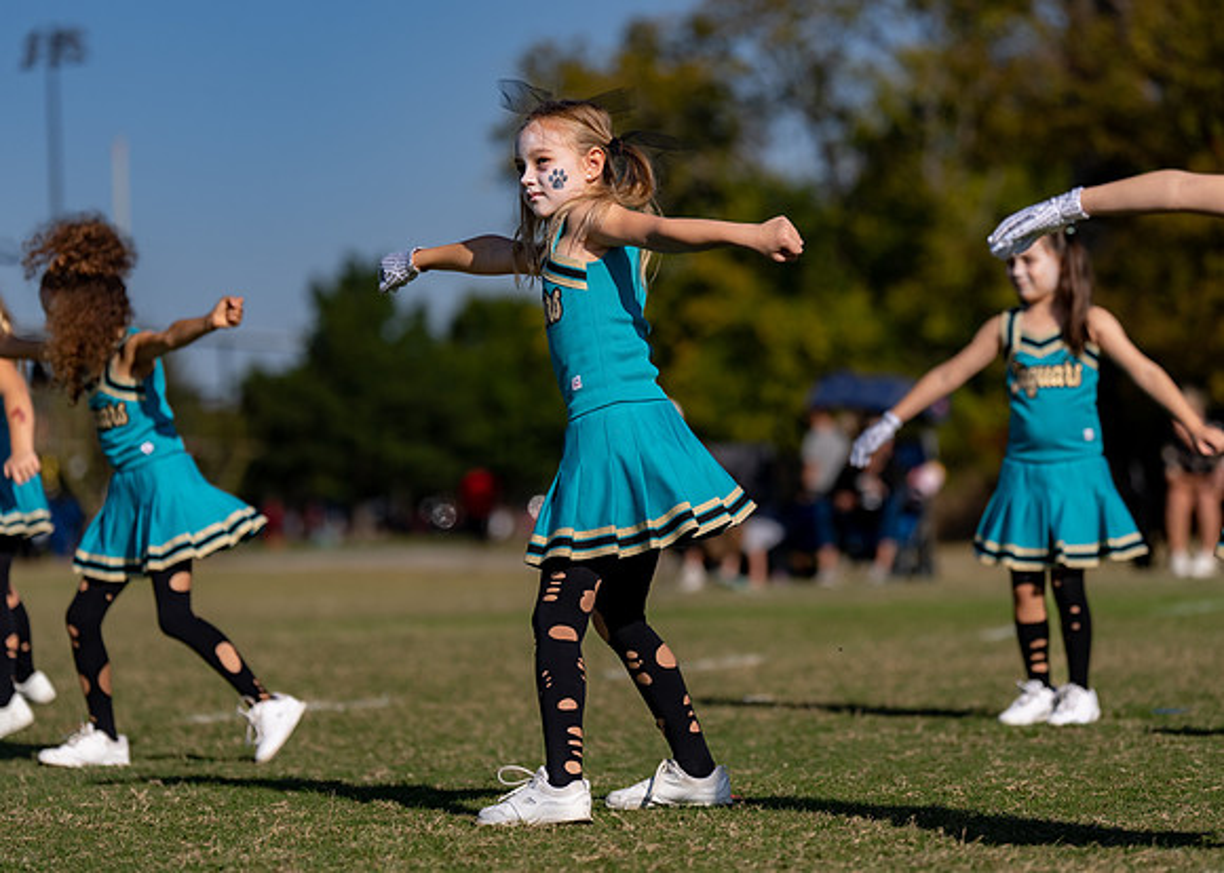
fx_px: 4849
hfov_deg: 14.4
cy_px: 429
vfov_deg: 10.3
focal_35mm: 140
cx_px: 628
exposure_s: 1/5000
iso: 100
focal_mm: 126
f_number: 2.8
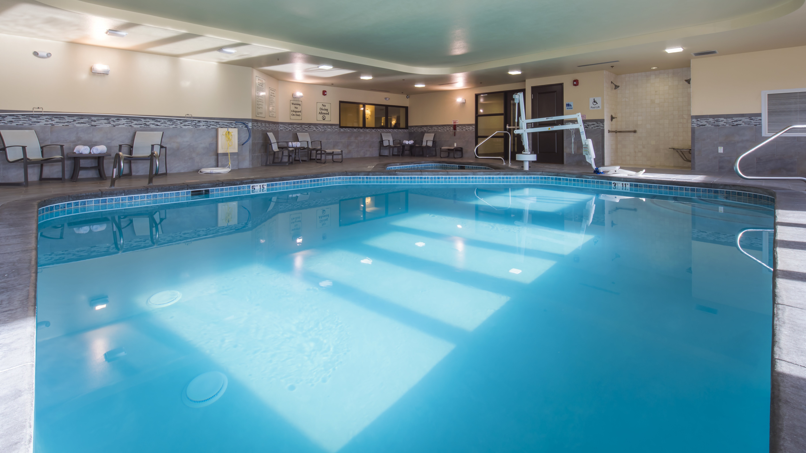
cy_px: 184
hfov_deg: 95.9
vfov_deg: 63.4
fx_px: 363
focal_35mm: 17
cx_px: 404
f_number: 18
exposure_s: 1/2.5
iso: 100
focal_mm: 16
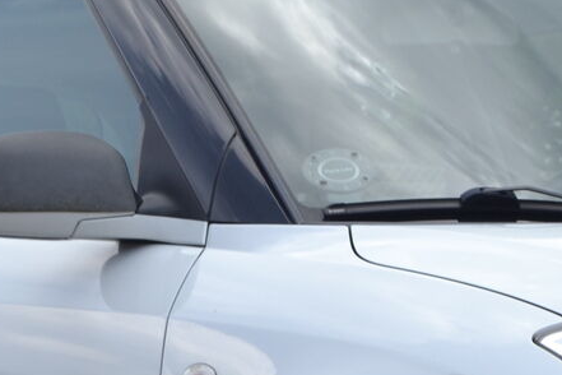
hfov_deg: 11.2
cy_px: 455
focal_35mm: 183
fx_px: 2857
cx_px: 431
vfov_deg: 7.4
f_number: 7.1
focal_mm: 28
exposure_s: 1/200
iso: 100
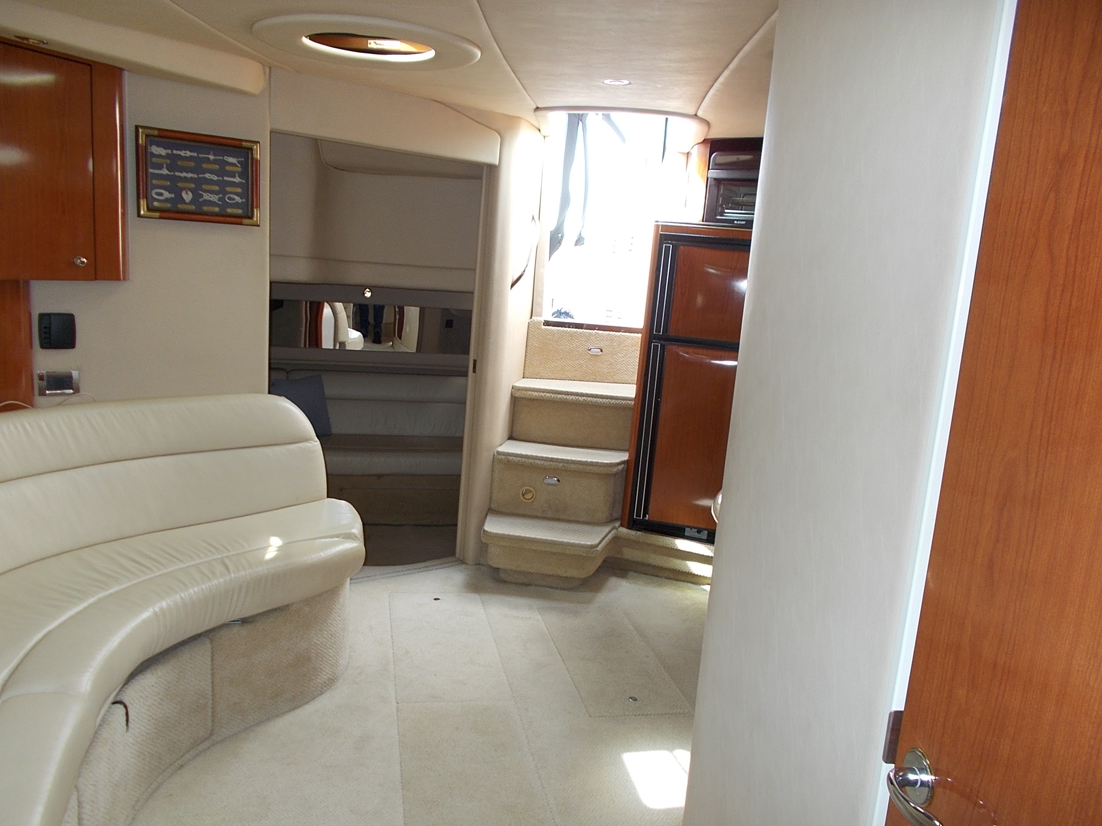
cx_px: 551
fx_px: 828
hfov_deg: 67.3
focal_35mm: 26
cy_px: 413
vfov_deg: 53.1
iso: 125
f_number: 3.2
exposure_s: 1/25
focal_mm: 4.6
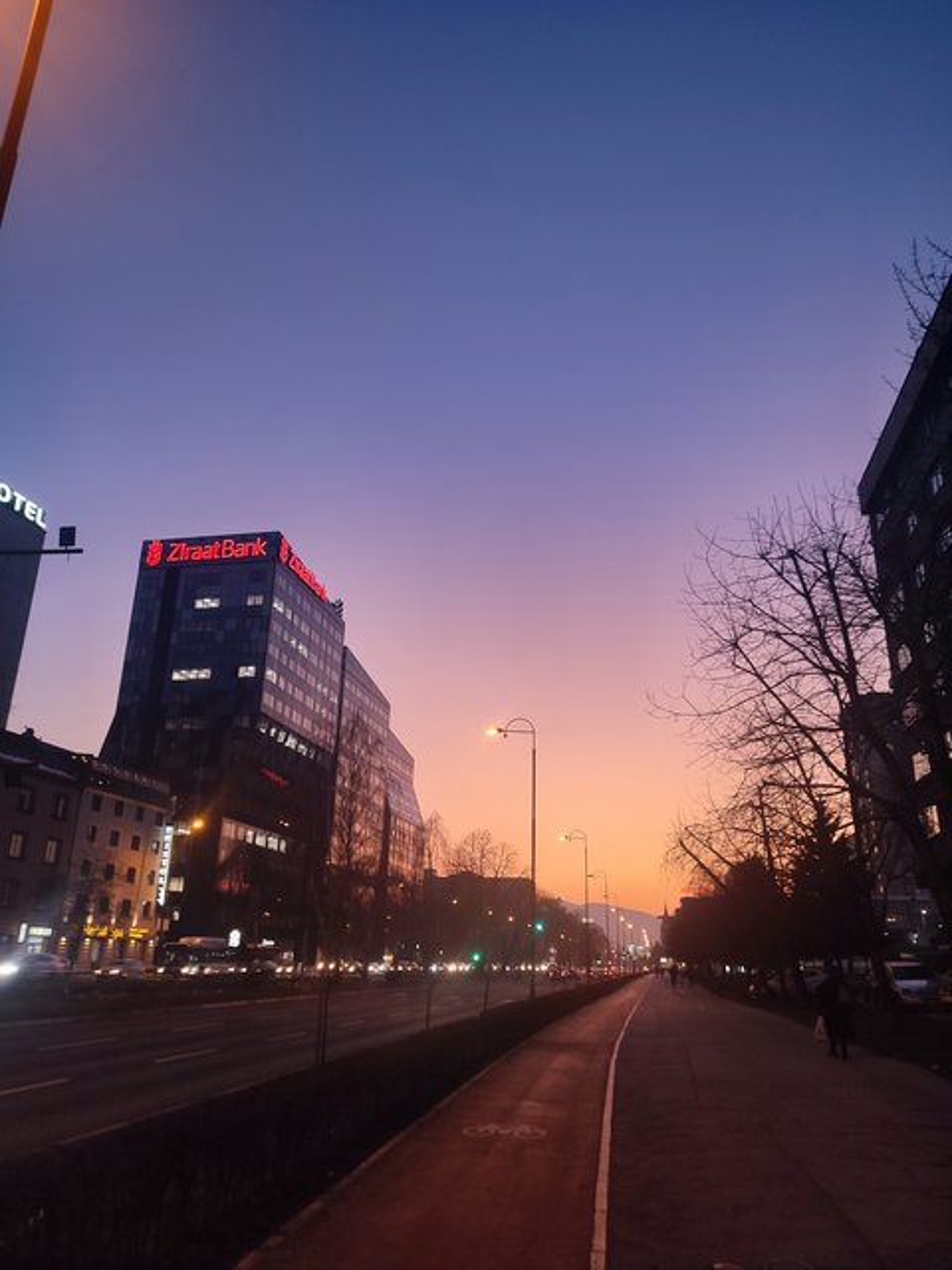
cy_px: 635
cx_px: 476
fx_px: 880
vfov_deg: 71.6
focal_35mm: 24
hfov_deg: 56.8
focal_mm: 5.89
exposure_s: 1/33
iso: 250
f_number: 1.89
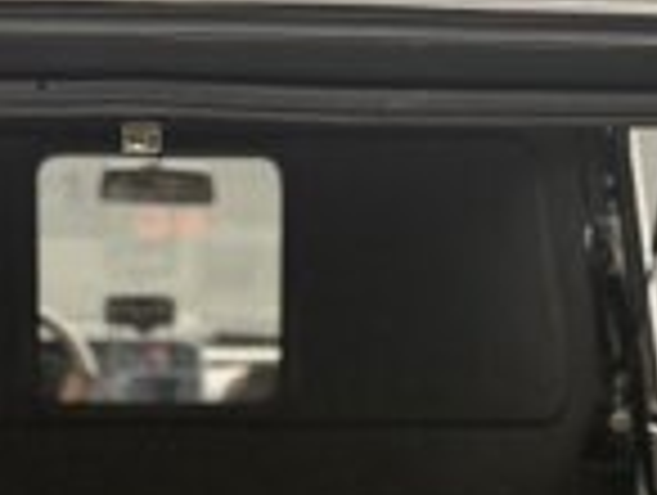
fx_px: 1996
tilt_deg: -11.8
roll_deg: -0.5
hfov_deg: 18.7
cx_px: 248
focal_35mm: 105
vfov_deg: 13.8
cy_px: 558
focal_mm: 6.76
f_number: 1.78
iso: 320
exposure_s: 1/49
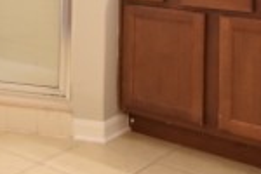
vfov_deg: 17.4
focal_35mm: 72
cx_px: 52
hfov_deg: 27.5
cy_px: -73
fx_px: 522
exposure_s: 1/60
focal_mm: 10
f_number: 3.5
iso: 900
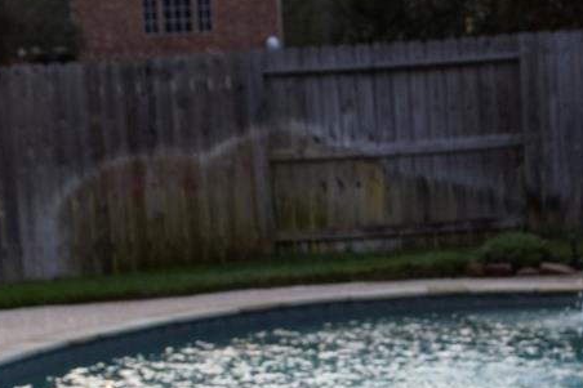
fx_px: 2202
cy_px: 438
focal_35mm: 136
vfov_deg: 10.0
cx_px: 457
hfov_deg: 15.0
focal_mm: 20
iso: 360
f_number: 8
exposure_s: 1/250
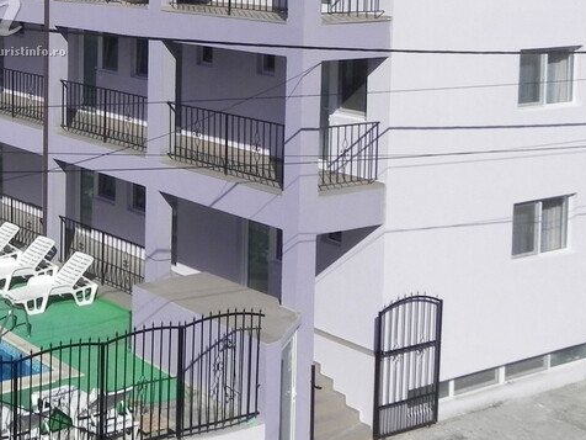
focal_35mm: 71
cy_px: 17
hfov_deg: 26.1
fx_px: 1202
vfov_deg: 20.2
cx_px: 11
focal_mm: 5.9
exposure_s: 1/531
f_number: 8
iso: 160
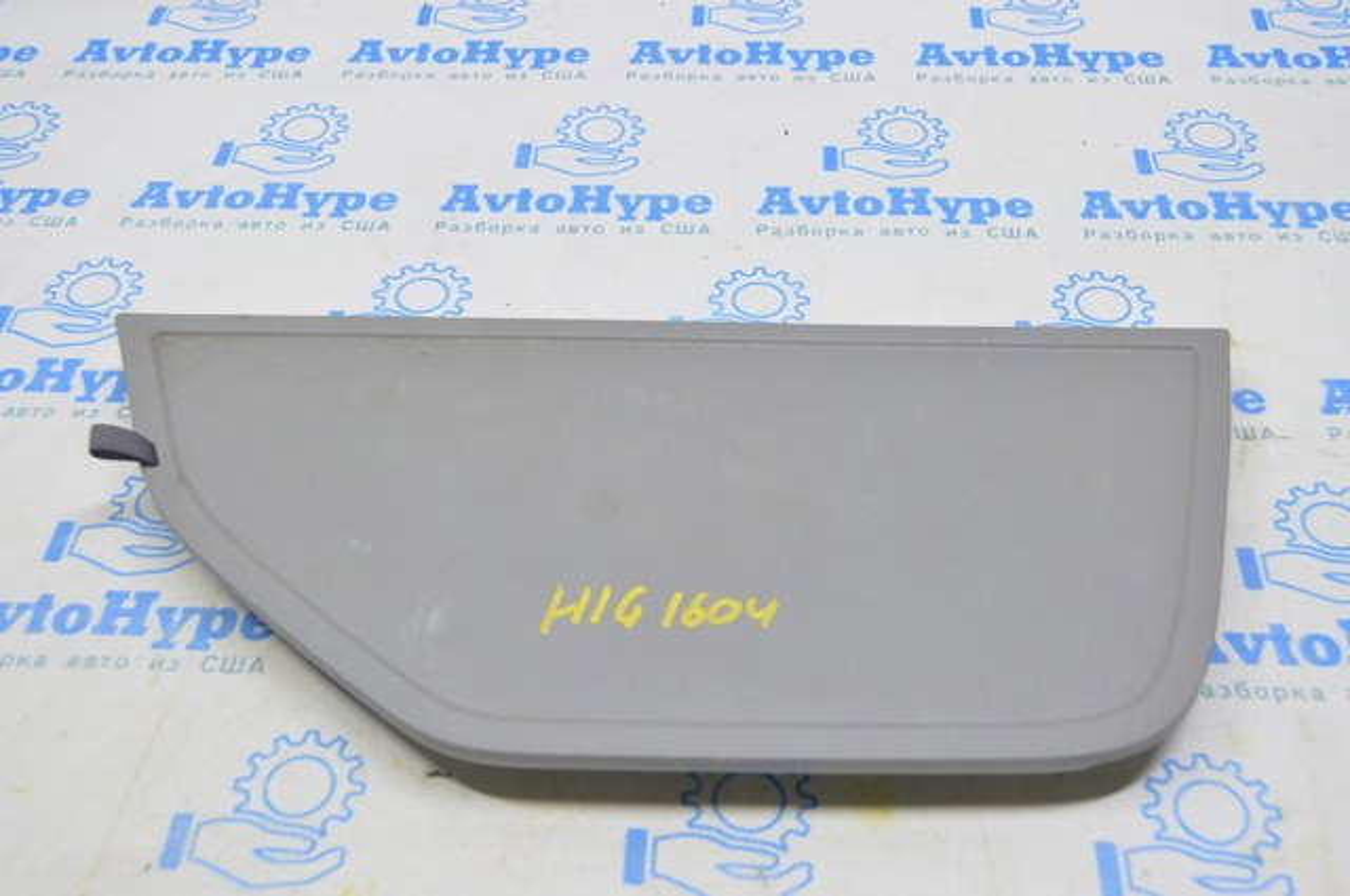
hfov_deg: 49.6
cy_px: 448
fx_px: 1461
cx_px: 675
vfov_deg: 34.1
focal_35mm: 39
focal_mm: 26
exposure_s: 1/20
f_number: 5.6
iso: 400
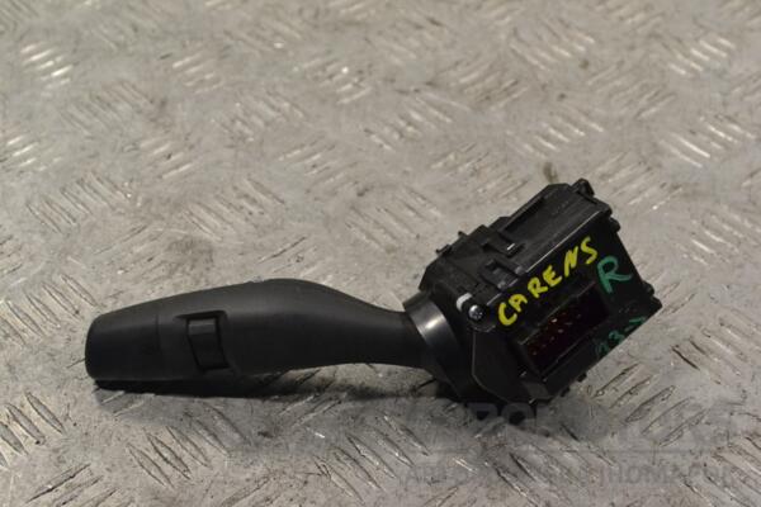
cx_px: 380
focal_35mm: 82
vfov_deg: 16.6
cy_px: 254
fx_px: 1744
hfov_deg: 24.6
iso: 3200
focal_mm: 55
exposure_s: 1/320
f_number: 9
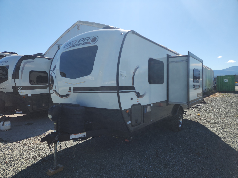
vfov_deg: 58.9
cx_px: 119
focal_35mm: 23
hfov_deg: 73.9
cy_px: 89
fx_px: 158
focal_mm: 6.4
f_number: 1.8
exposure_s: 1/890
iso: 12
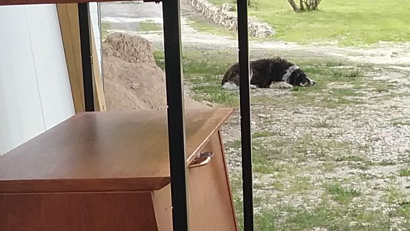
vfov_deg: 11.3
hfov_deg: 20.3
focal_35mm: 105
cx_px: 169
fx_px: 1141
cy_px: 293
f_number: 2.2
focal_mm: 3.3
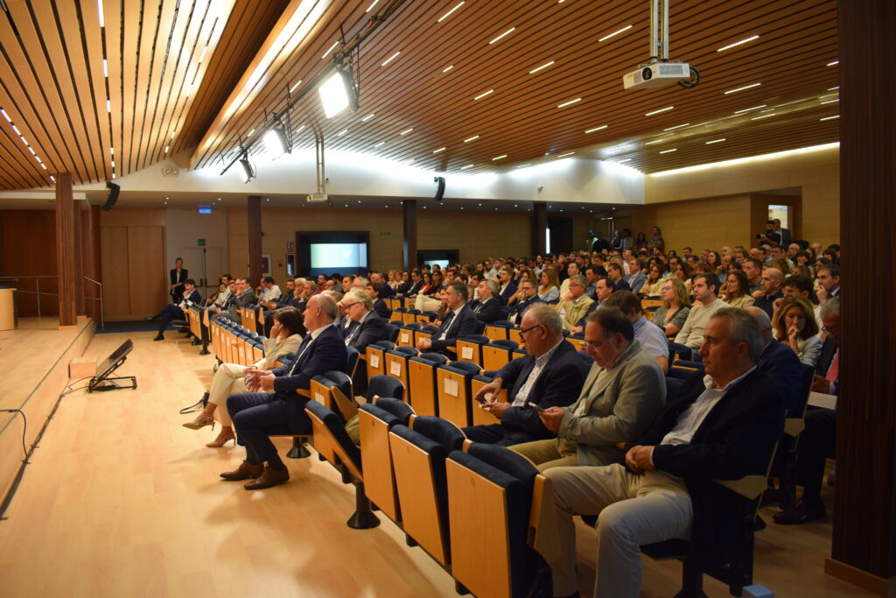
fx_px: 672
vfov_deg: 47.9
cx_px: 448
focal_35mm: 27
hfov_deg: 67.4
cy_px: 299
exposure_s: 1/60
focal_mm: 18
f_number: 4
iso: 560
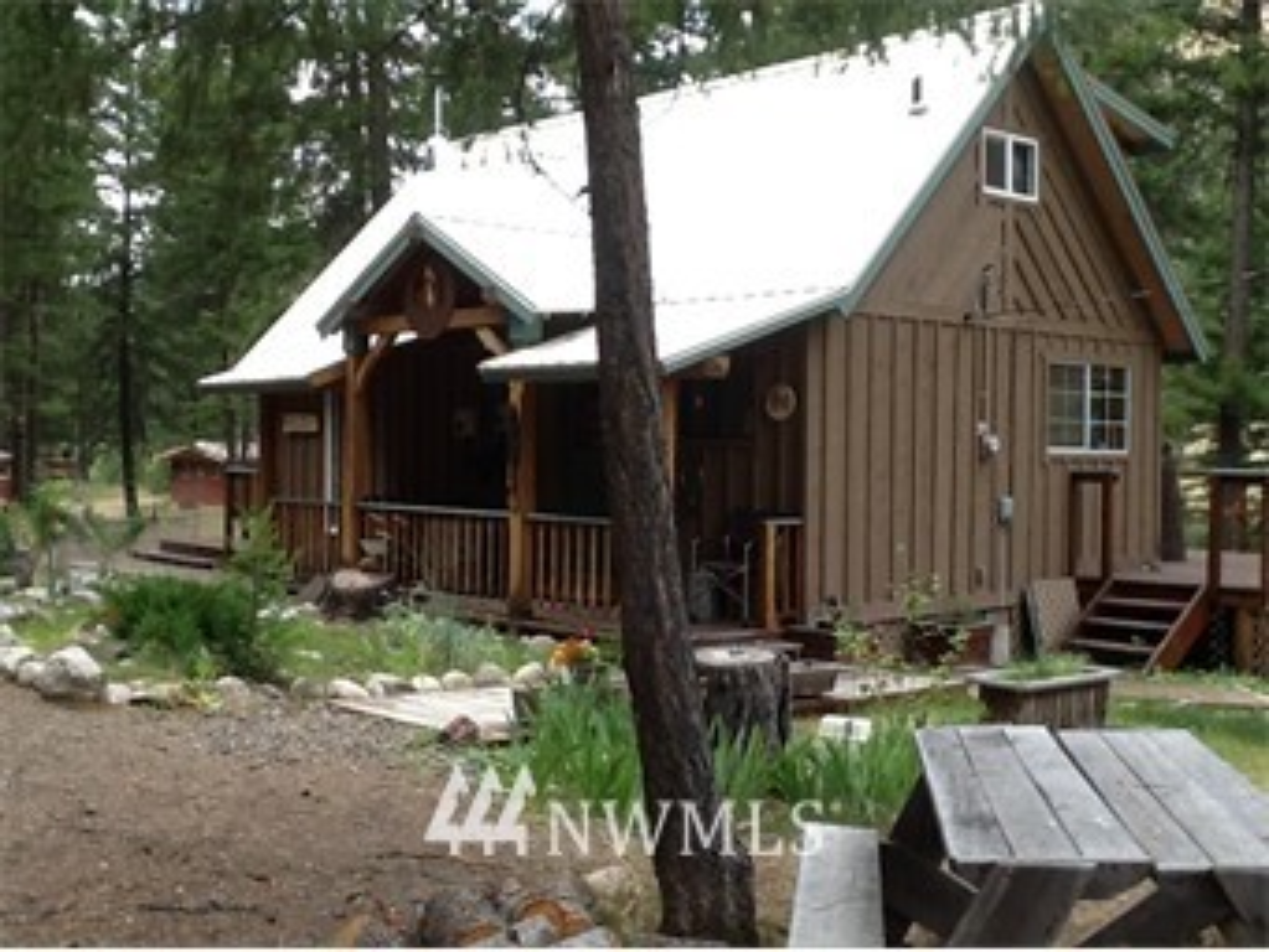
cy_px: 476
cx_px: 634
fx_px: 1614
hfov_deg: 42.9
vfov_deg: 32.9
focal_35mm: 44
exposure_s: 1/245
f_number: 2.4
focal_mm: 2.03
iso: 40
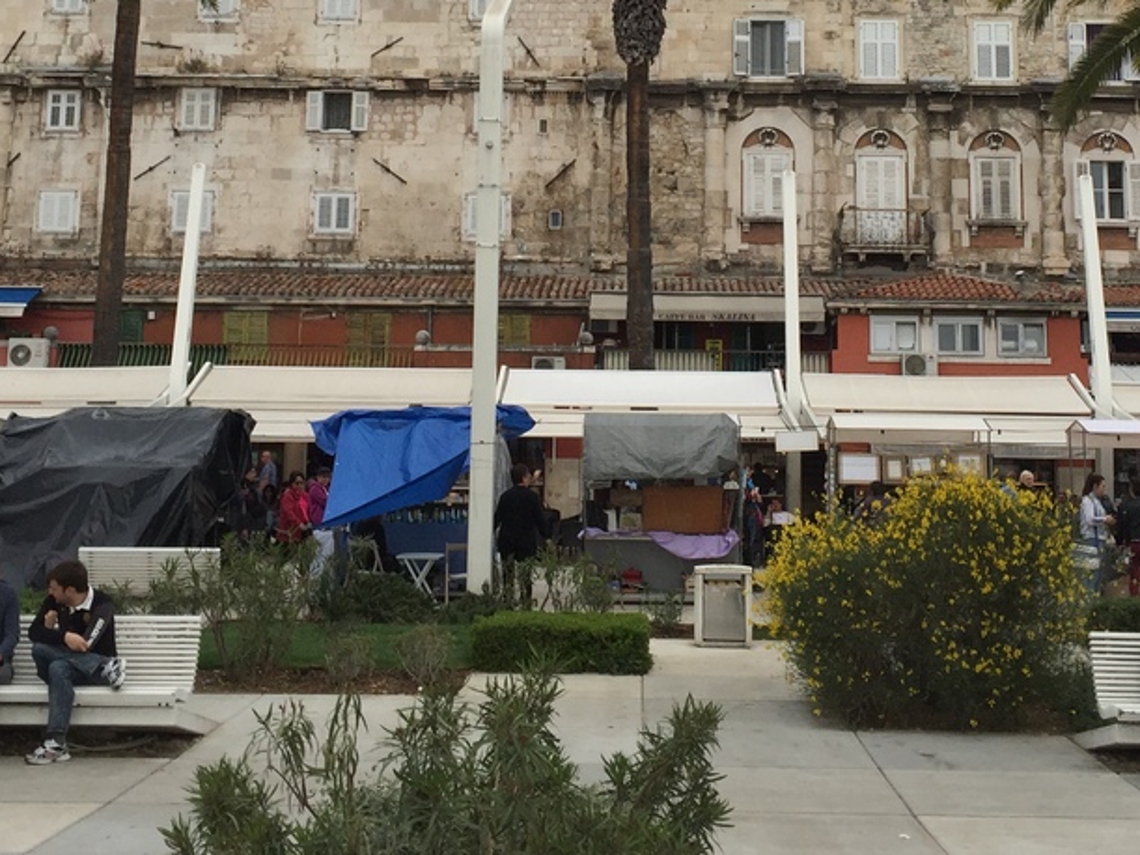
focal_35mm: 57
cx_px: 636
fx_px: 1877
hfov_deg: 33.8
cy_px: 112
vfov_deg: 25.0
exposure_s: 1/3300
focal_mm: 4.15
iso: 32
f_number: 2.2
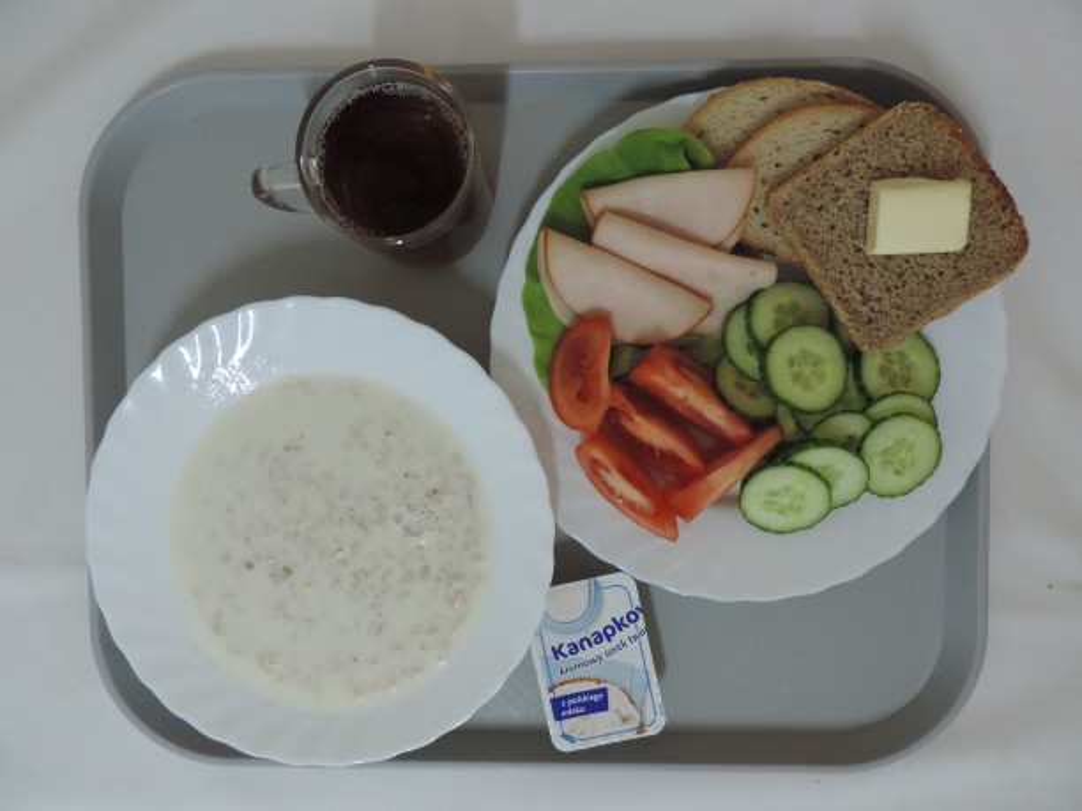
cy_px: 406
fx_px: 750
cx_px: 541
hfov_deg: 71.6
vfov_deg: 56.8
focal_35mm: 24
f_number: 3
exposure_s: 1/25
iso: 400
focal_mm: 4.3
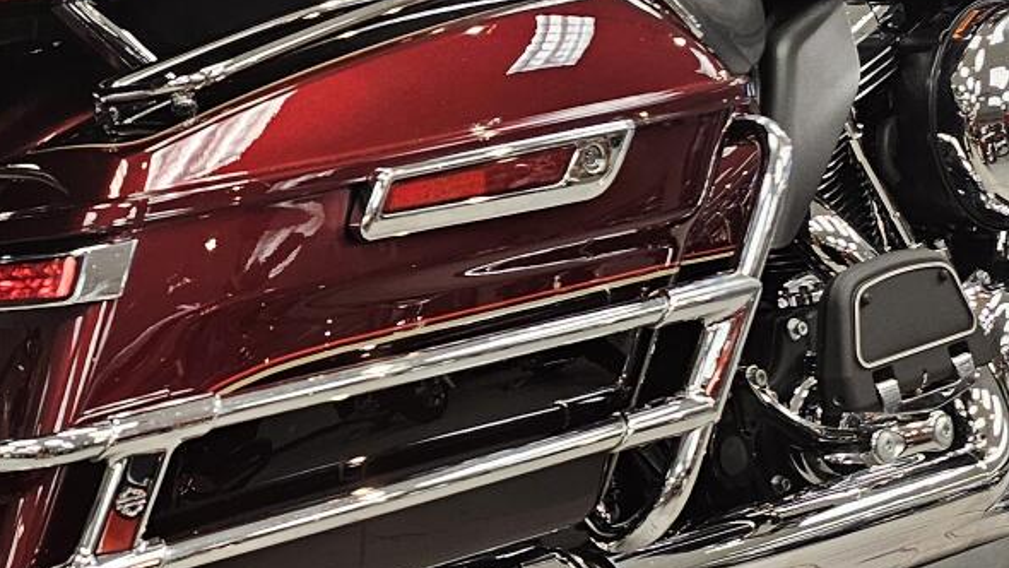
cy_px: 272
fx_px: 2274
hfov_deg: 24.7
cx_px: 243
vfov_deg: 14.2
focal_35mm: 85
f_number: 1.7
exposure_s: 1/120
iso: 200
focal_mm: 6.3
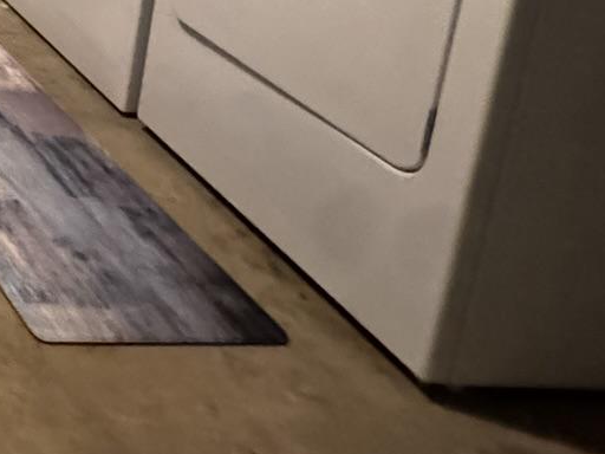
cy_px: -247
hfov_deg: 20.9
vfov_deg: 21.4
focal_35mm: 56
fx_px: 979
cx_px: -522
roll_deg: +0.9
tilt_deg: -11.3
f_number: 2.2
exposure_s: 1/60
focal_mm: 2.22
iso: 1250
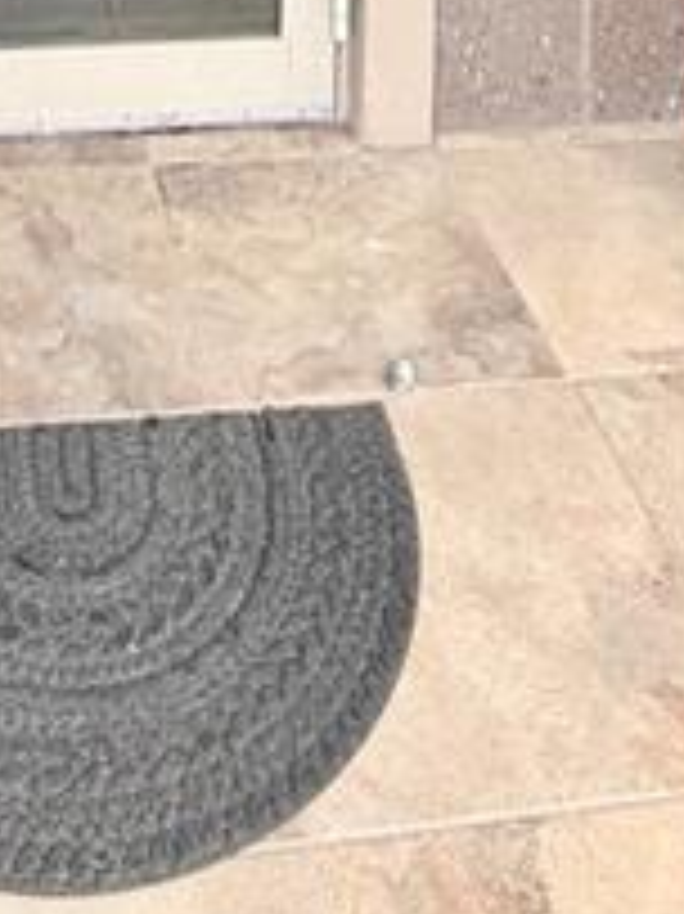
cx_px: 166
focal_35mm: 53
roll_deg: -2.8
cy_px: -792
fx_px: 1398
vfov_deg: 21.1
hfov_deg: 27.1
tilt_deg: +4.3
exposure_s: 1/241
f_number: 2.2
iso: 40
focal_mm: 2.22
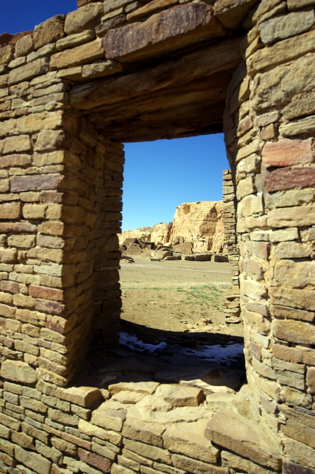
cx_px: 158
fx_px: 394
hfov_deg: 43.5
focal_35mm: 30
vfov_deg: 62.0
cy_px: 237
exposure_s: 1/350
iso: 100
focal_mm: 20
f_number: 5.6
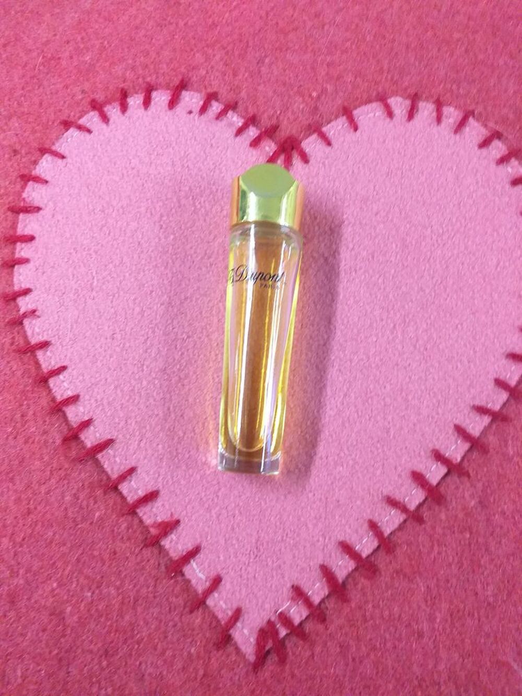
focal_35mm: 26
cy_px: 348
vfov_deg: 67.3
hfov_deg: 53.1
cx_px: 261
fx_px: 523
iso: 200
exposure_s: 1/25
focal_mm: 3.6
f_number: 1.9
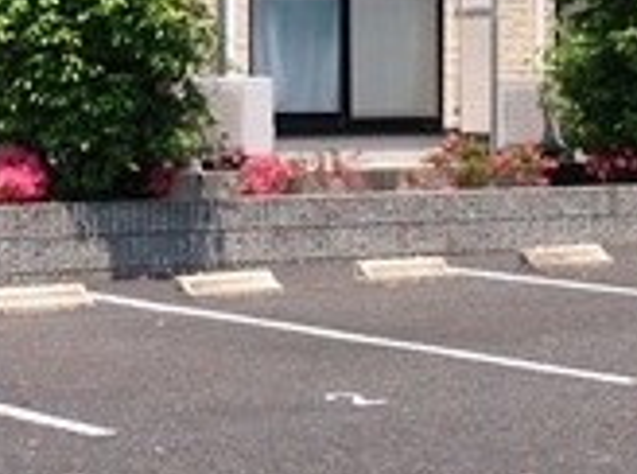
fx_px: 2514
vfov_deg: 10.7
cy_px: 120
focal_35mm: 137
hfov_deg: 14.4
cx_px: 136
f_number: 2.4
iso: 50
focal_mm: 4.28
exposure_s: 1/1592
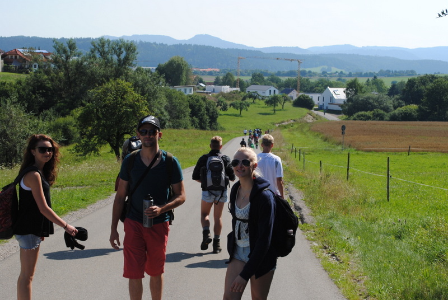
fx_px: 710
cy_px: 150
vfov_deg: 23.9
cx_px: 224
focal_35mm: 57
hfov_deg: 35.0
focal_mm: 38
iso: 100
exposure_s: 1/250
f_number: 8
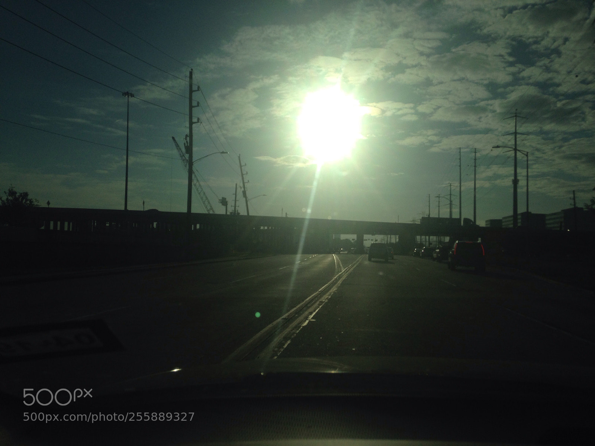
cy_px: 223
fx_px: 567
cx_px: 298
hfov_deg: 55.4
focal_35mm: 33
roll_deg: -1.3
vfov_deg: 42.9
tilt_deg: +1.1
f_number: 2.4
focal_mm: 4.12
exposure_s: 1/18182
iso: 50
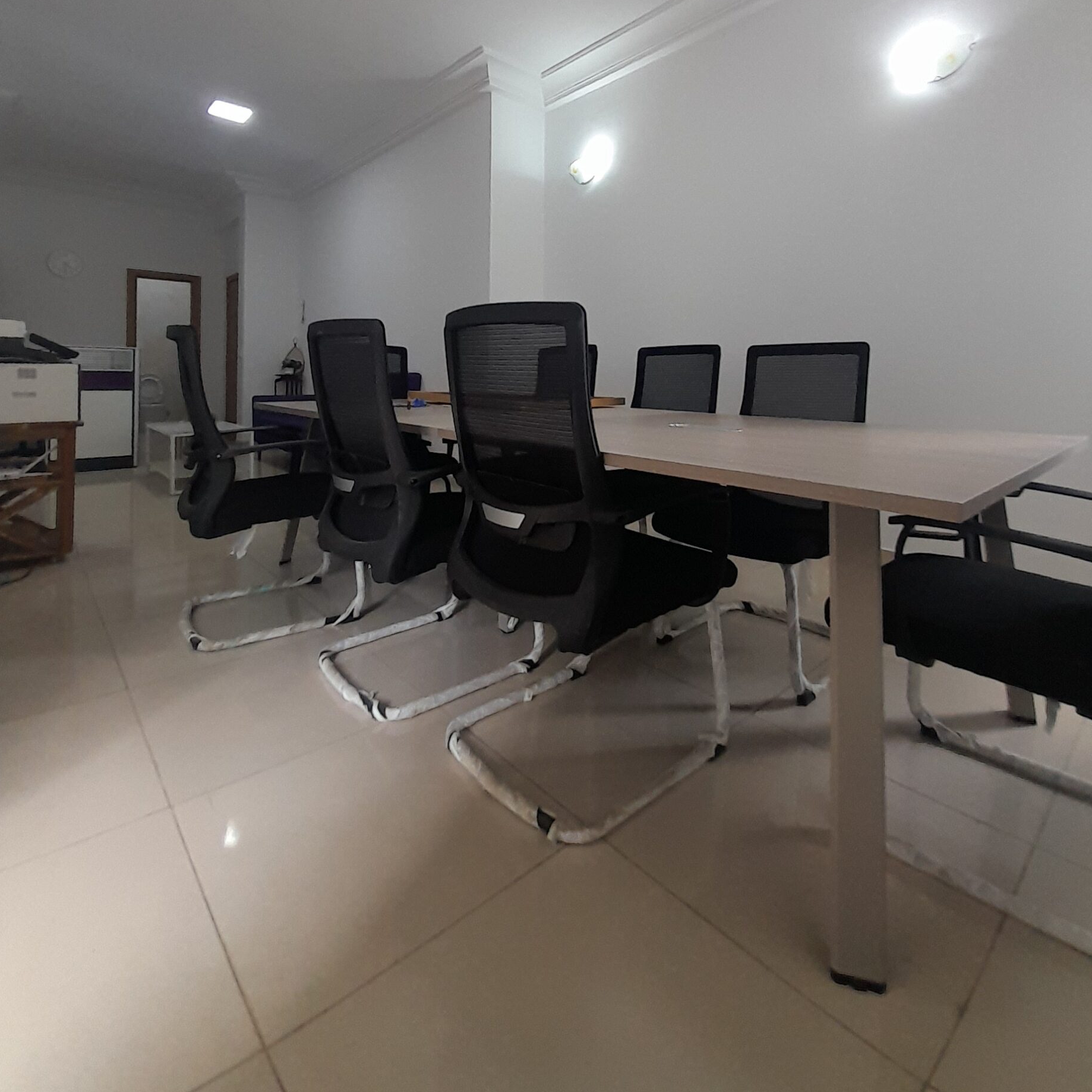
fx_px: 571
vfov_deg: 84.4
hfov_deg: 87.4
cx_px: 567
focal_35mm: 16
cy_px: 363
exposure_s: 1/40
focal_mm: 1.13
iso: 100
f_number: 2.2
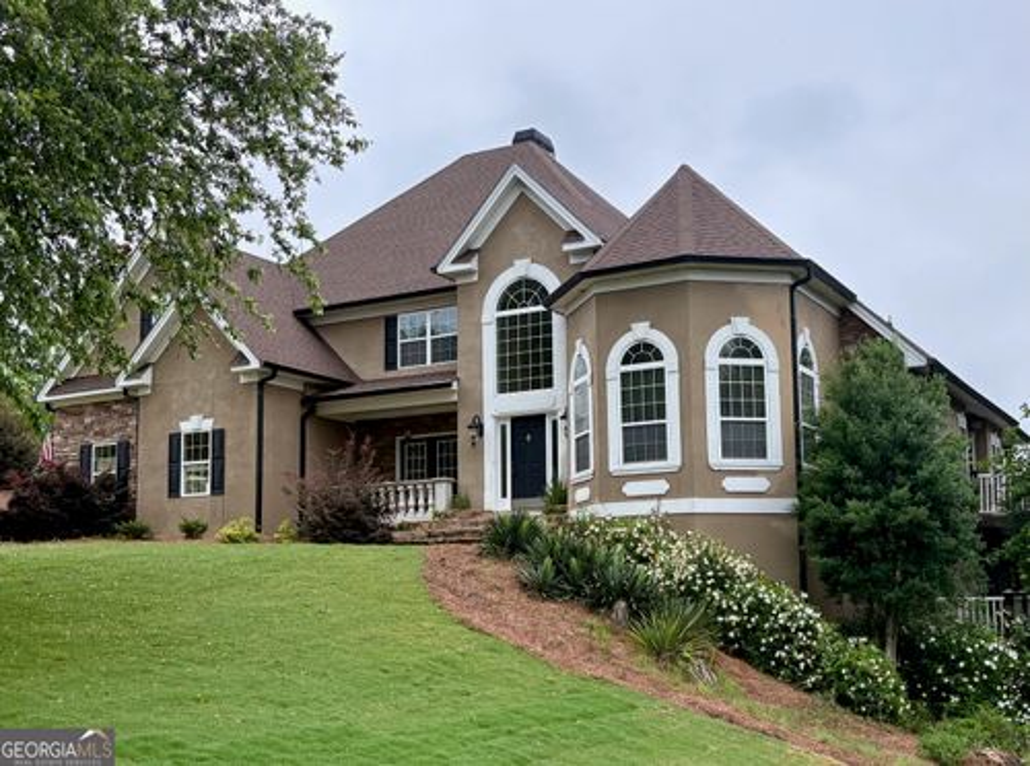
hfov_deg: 67.5
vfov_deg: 52.8
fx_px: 771
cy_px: 383
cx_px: 515
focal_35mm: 26
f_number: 1.6
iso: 64
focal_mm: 5.96
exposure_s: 1/801
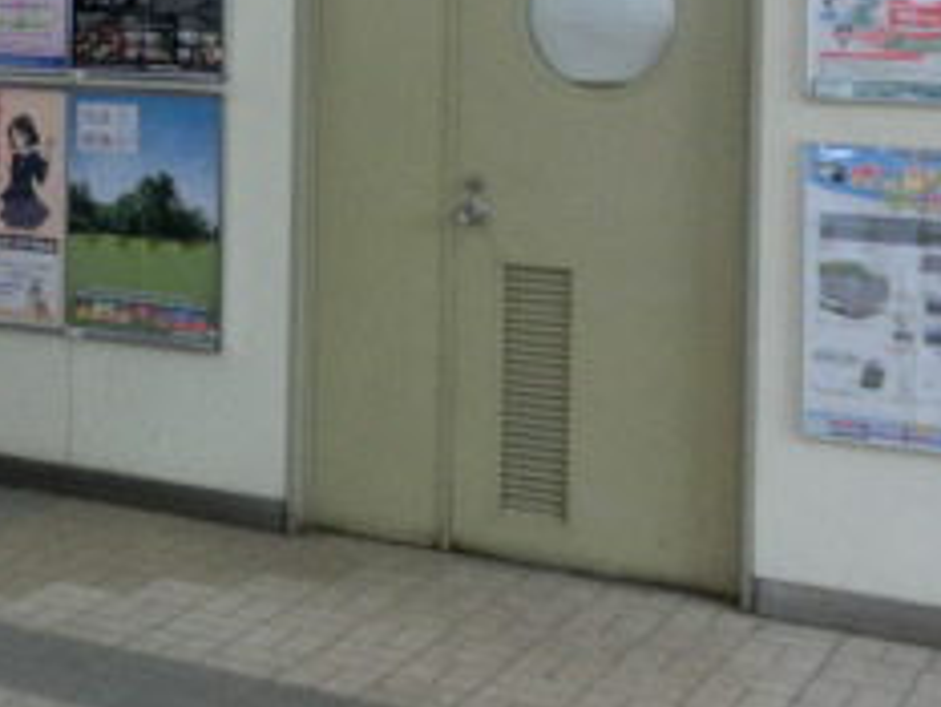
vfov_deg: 18.6
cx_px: -117
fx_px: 2094
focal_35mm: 77
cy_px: 0
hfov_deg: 23.6
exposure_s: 1/125
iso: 200
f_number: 3
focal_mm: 5
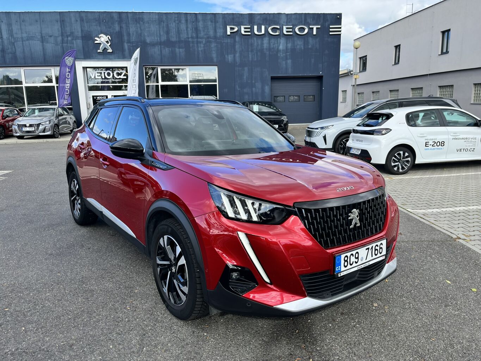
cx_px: 240
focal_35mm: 26
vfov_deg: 53.1
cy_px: 180
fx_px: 361
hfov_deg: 67.3
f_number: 1.6
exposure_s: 1/967
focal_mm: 5.1
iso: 50
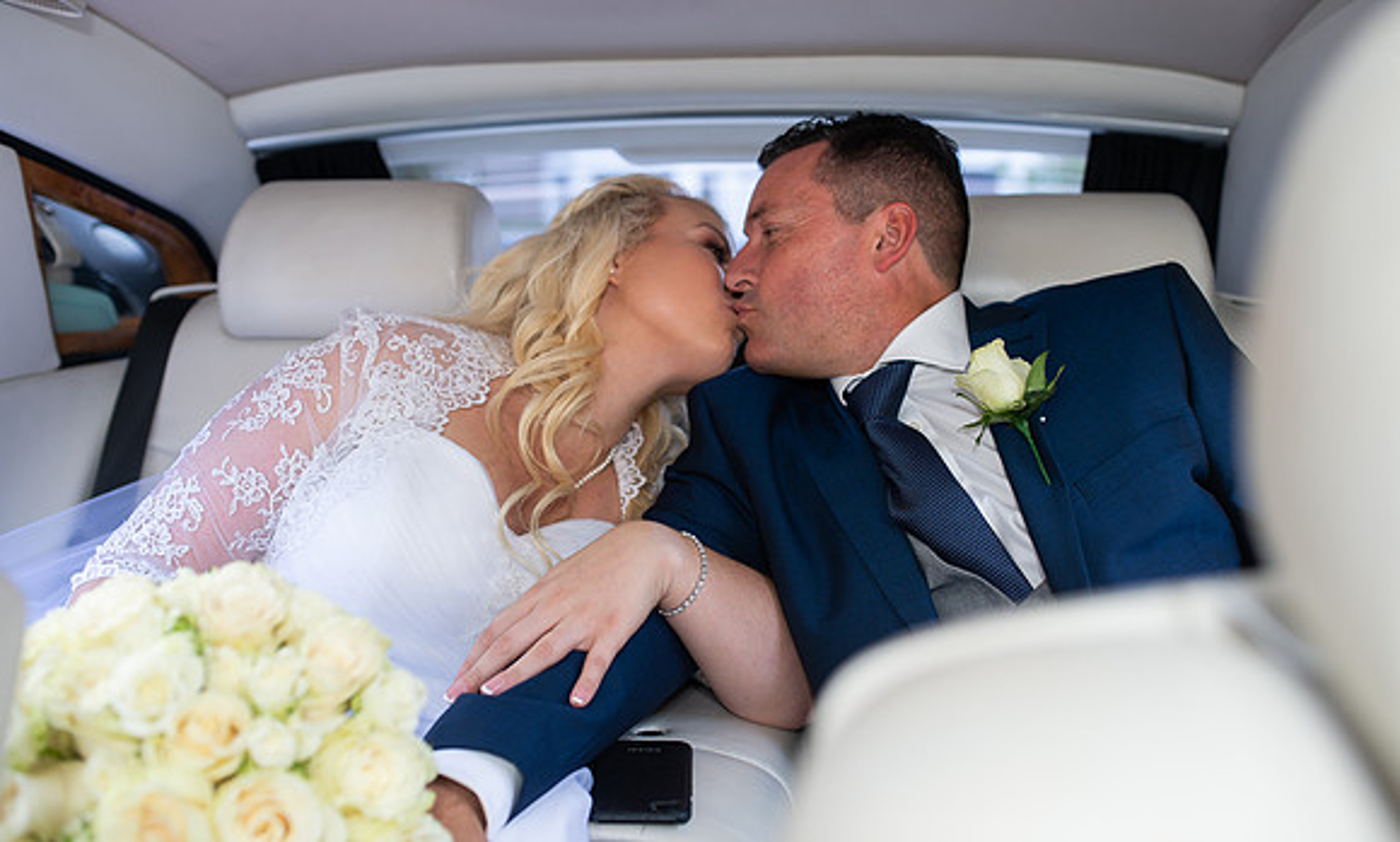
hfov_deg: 52.9
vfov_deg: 33.3
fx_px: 1407
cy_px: 360
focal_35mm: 37
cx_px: 724
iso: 200
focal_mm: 35
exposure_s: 1/125
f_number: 2.8
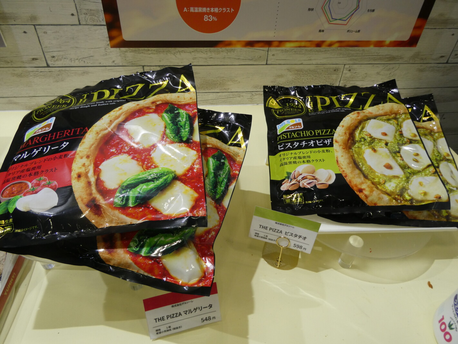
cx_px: 229
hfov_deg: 71.6
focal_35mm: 24
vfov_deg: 56.8
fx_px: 318
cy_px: 172
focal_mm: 4.3
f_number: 3.3
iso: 125
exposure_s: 1/60
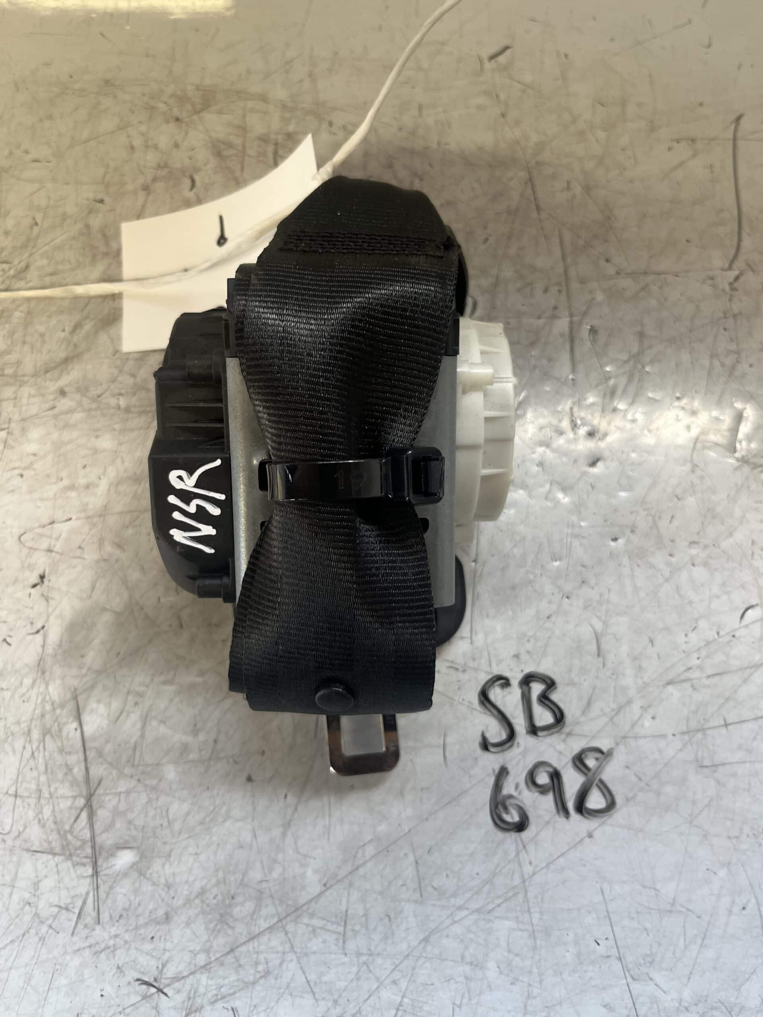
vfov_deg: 67.3
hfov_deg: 53.1
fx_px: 764
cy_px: 508
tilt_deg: -74.1
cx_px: 382
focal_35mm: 26
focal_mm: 5.1
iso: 125
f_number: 1.6
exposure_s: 1/121
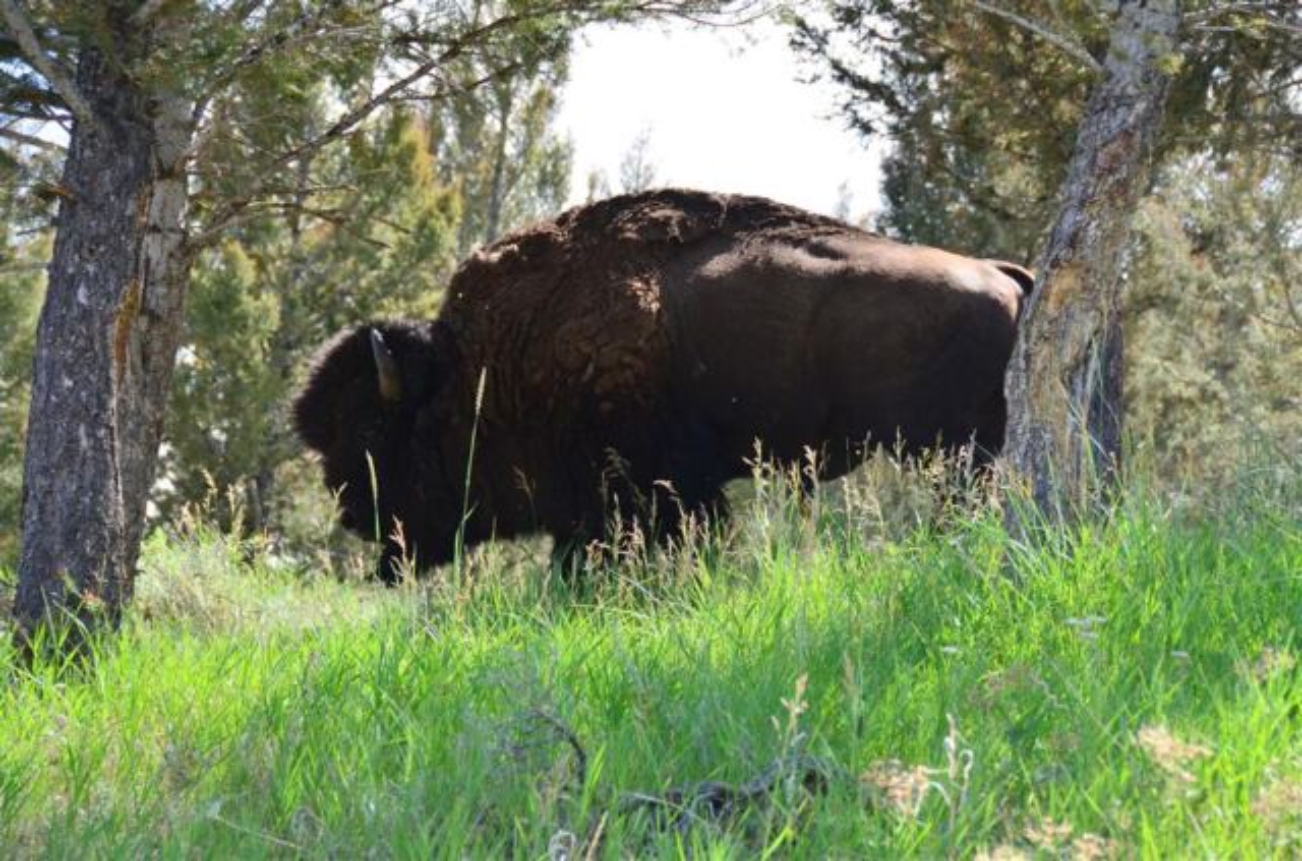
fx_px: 3787
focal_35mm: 105
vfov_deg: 13.0
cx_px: 651
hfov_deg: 19.5
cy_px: 430
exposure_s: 1/400
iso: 200
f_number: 5
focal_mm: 70
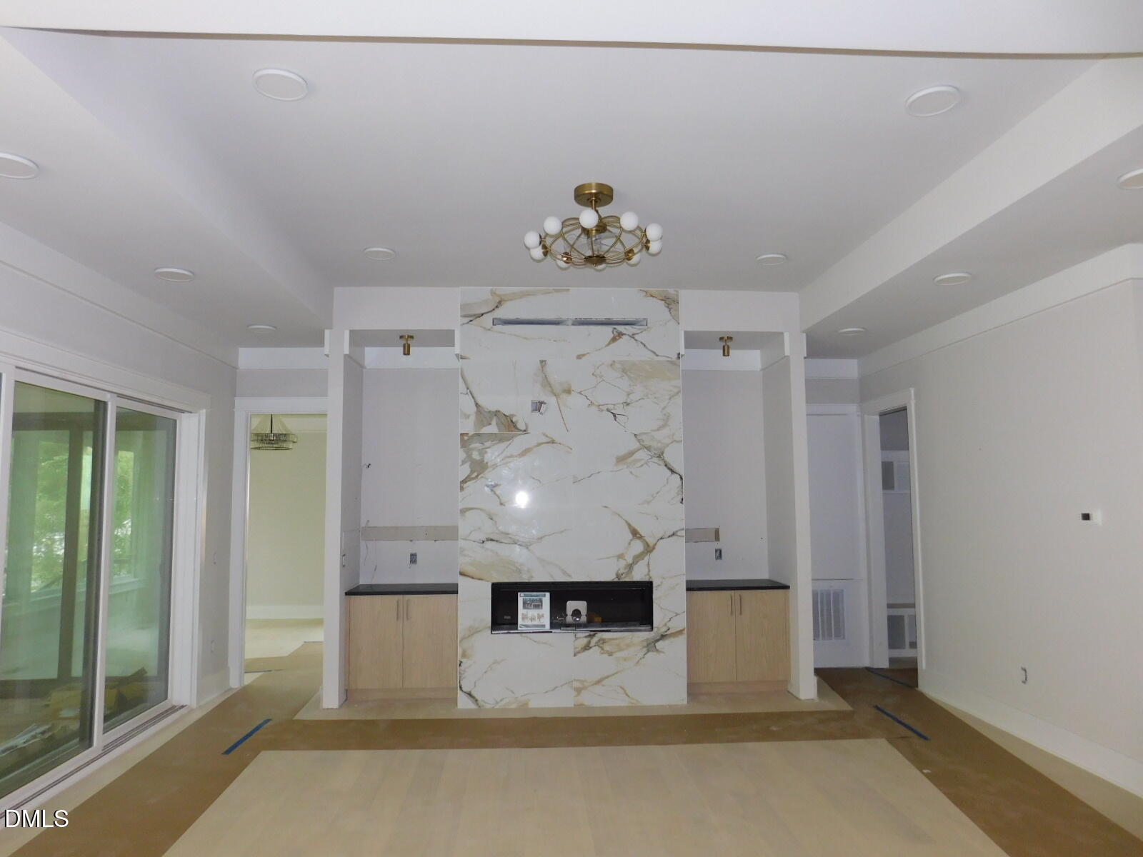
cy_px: 428
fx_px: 759
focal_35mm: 23
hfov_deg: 73.9
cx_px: 572
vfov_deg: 58.9
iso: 200
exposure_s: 1/30
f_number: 3
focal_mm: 4
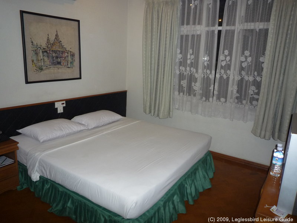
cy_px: 112
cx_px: 148
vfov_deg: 54.9
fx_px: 214
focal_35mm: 25
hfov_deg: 69.4
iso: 200
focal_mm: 4.4
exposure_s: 1/30
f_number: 2.8
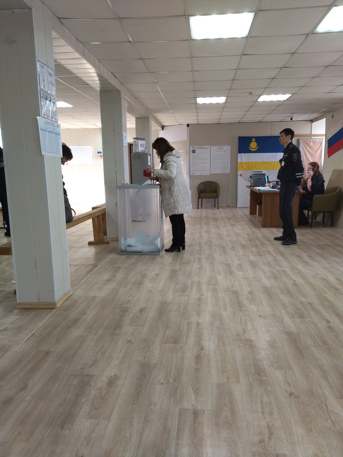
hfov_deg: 51.4
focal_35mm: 27
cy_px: 228
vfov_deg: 65.3
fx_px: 357
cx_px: 172
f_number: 1.79
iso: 114
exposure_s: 1/50
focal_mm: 4.74
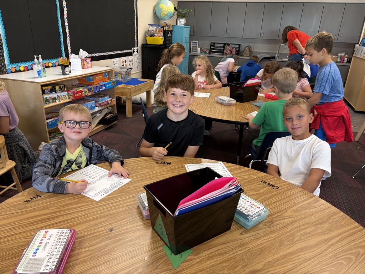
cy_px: 137
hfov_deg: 67.3
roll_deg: -0.8
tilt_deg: -23.3
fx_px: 274
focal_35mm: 26
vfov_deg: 53.1
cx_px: 182
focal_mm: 5.96
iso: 125
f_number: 1.6
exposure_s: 1/60
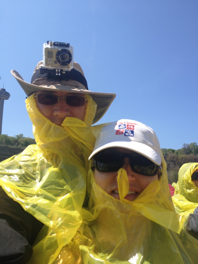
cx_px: 99
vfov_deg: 52.6
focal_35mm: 35
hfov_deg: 40.7
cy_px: 132
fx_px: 267
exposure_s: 1/1493
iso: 50
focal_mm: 4.28
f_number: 2.4
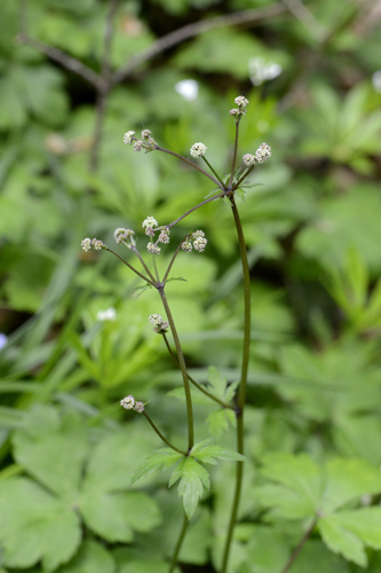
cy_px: 286
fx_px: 1668
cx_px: 190
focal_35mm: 105
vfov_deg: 19.5
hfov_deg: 13.0
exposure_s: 1/200
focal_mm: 105
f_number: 7.1
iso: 640
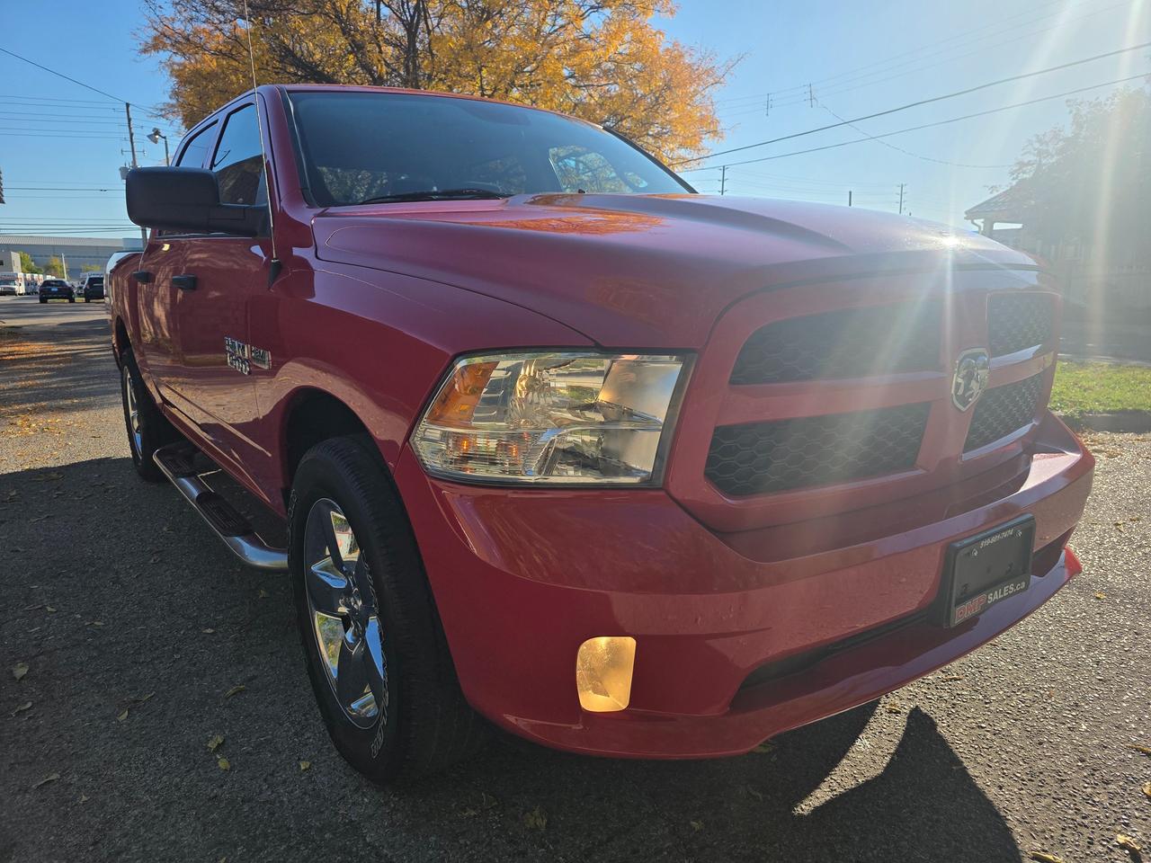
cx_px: 576
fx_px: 765
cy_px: 432
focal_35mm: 23
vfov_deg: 58.9
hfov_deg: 73.9
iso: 80
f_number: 1.7
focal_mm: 6.3
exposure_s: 1/7333
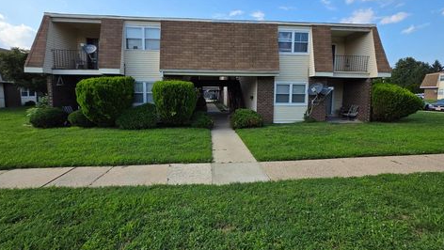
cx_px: 221
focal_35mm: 15
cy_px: 109
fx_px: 177
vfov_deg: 70.3
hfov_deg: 103.0
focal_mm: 2.2
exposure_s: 1/1677
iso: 40
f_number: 1.9
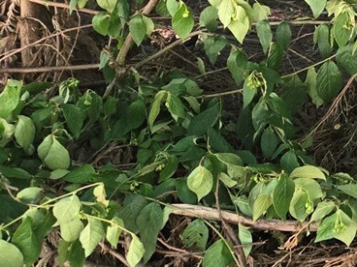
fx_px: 1031
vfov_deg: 13.7
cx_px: 725
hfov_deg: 15.5
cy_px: -159
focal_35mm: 100
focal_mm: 5.4
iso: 640
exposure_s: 1/120
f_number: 1.8
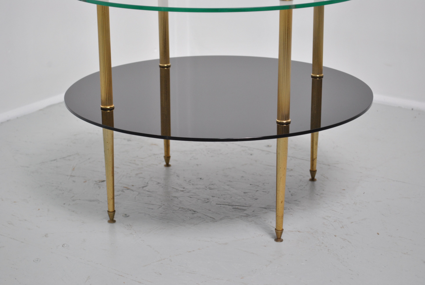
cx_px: 212
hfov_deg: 24.6
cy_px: 142
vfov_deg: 16.6
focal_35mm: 82
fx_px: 975
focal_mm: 55
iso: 500
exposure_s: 1/30
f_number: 5.6
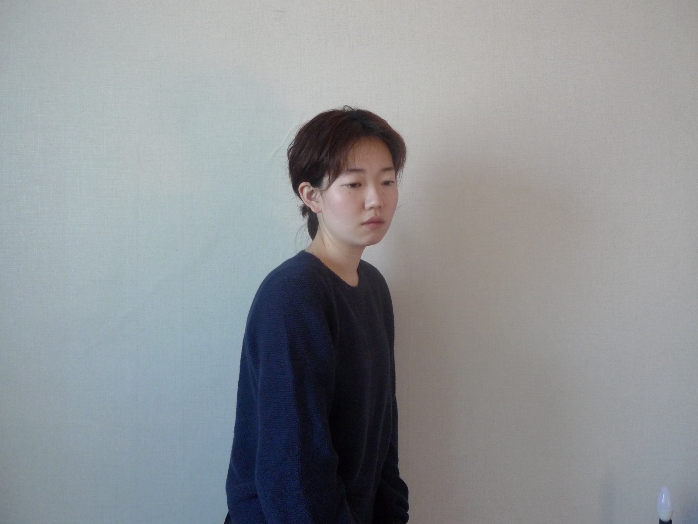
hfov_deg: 52.6
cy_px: 262
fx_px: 706
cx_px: 349
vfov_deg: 40.7
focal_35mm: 35
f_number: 2.3
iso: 400
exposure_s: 1/40
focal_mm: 7.4
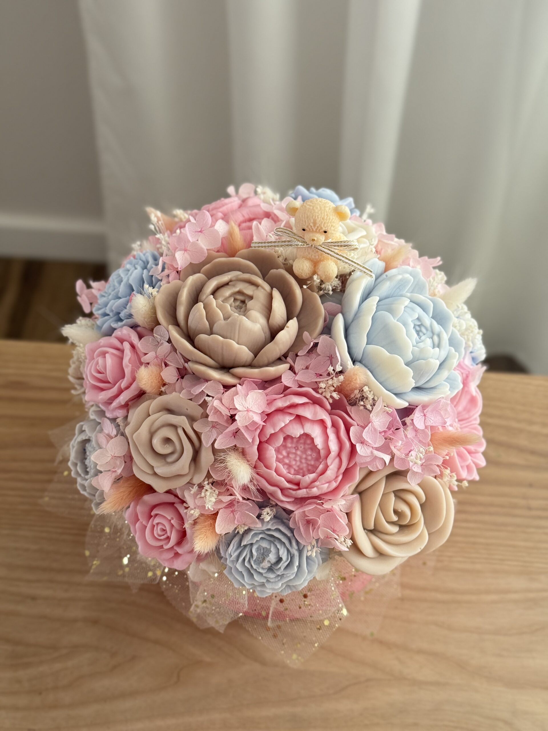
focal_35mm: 48
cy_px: 366
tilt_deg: -56.6
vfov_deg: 39.7
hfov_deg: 30.3
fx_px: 1013
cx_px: 274
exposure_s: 1/60
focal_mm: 6.76
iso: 160
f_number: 1.78
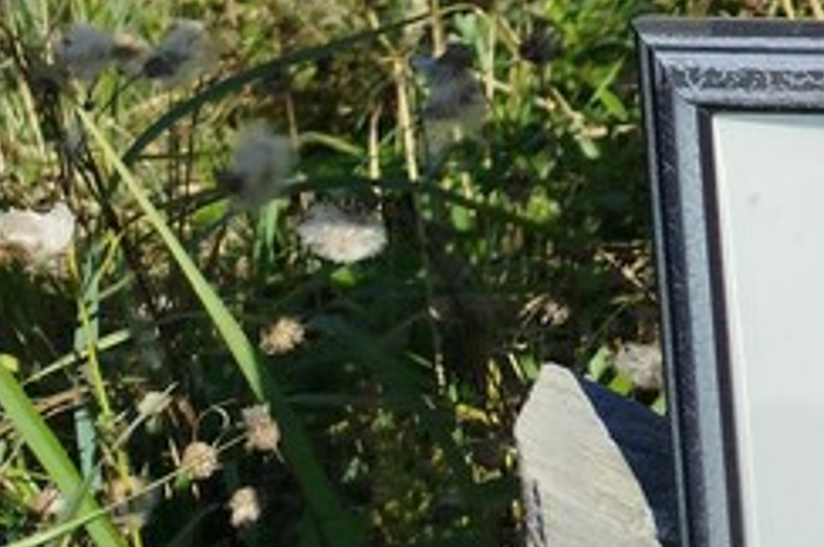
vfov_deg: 14.8
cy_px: -388
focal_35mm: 82
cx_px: 1216
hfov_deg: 21.2
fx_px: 1874
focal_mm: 5.31
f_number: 1.7
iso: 50
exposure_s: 1/1450
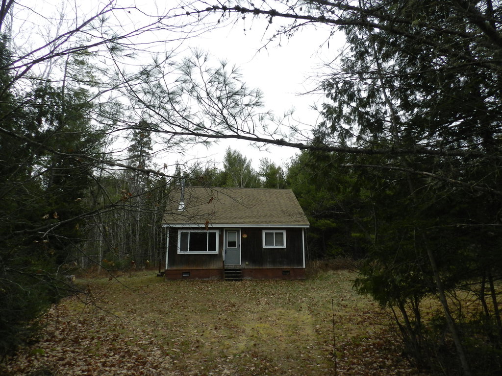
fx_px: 334
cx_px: 251
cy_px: 188
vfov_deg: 58.9
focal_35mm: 23
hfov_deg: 73.9
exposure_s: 1/400
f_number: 3.4
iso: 160
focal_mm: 4
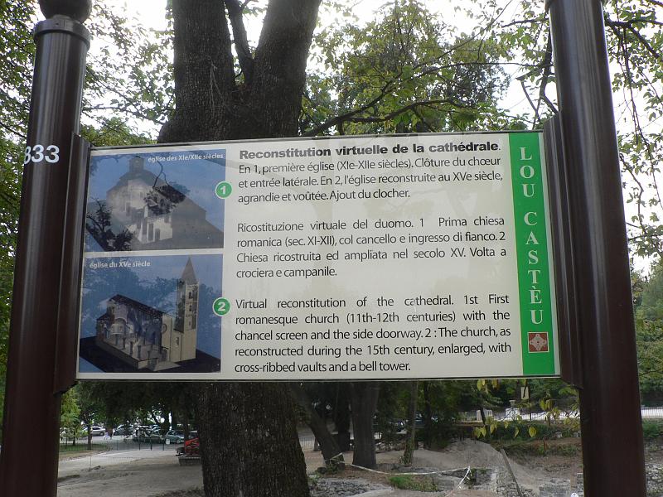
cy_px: 248
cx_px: 332
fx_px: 690
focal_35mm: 36
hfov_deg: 51.4
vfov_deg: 39.7
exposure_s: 1/125
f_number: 4
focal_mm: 6
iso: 80
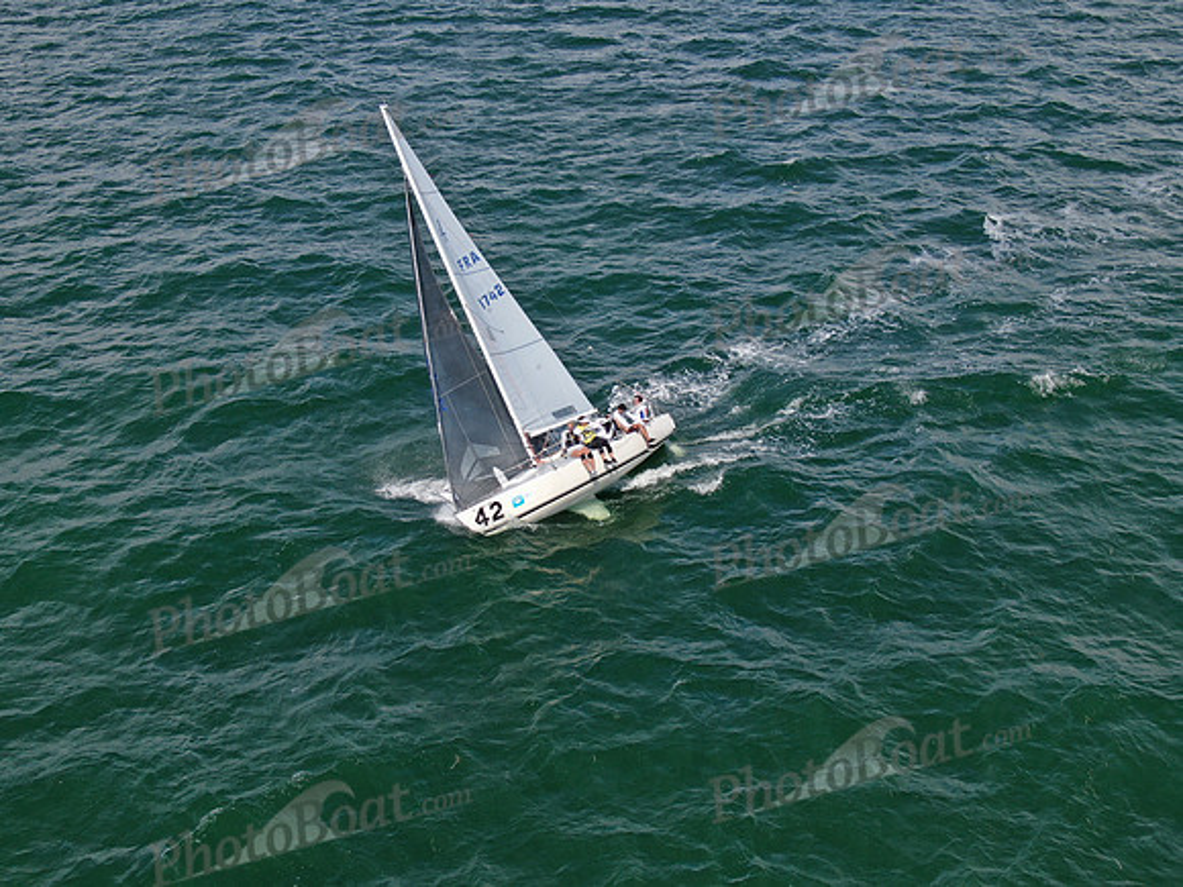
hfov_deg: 39.7
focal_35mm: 48
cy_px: 444
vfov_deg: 30.3
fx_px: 1640
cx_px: 592
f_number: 3.8
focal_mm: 8.6
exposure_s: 1/800
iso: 100
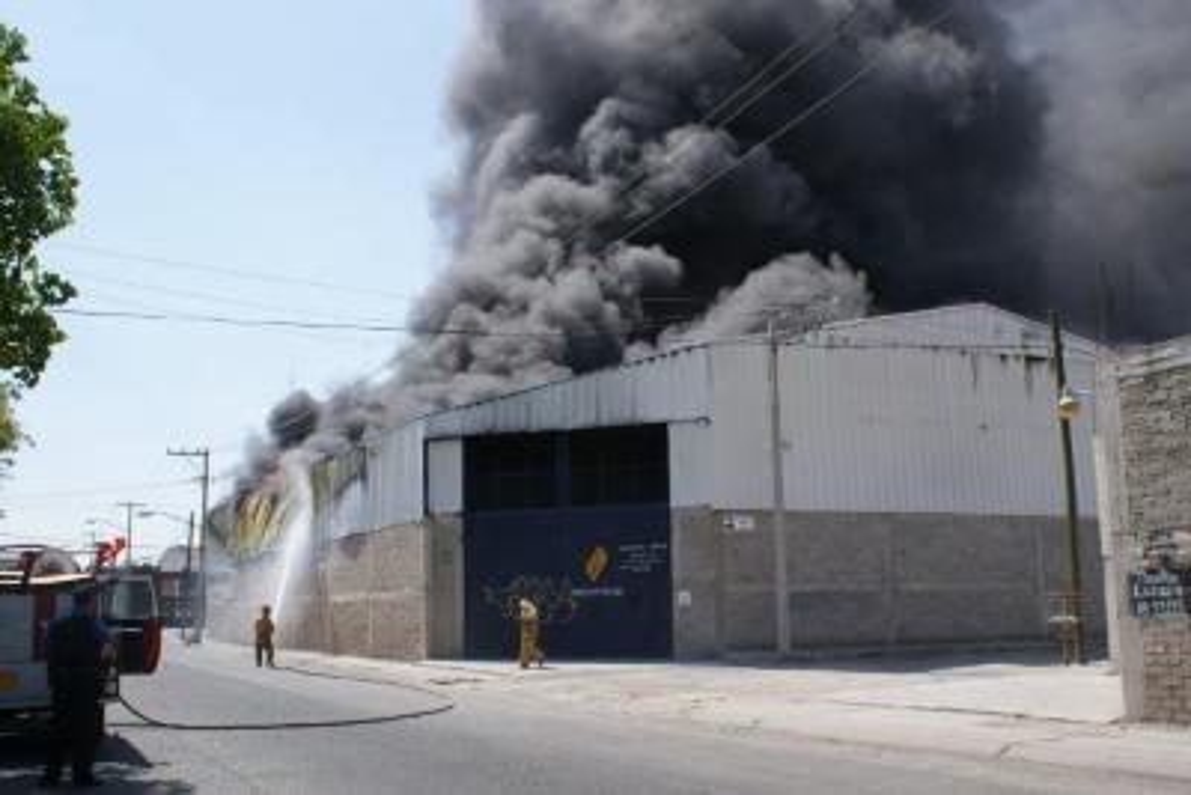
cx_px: 596
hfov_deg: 57.2
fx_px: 1092
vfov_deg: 40.0
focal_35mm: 33
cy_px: 398
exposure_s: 1/160
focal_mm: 22
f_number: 10
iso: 100
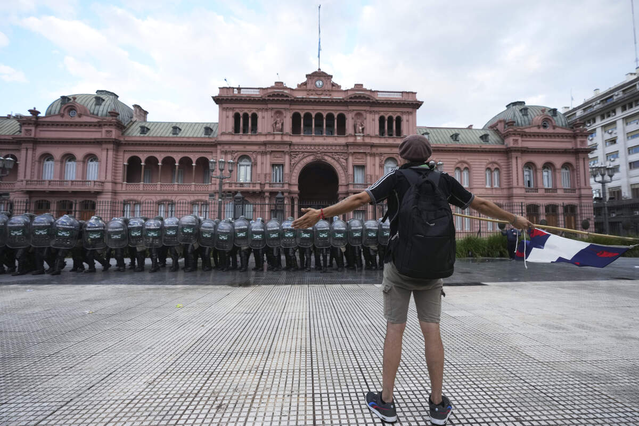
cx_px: 320
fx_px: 284
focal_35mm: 16
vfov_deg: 73.7
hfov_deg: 96.7
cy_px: 213
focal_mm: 16
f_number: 3.5
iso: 1000
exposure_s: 1/2000
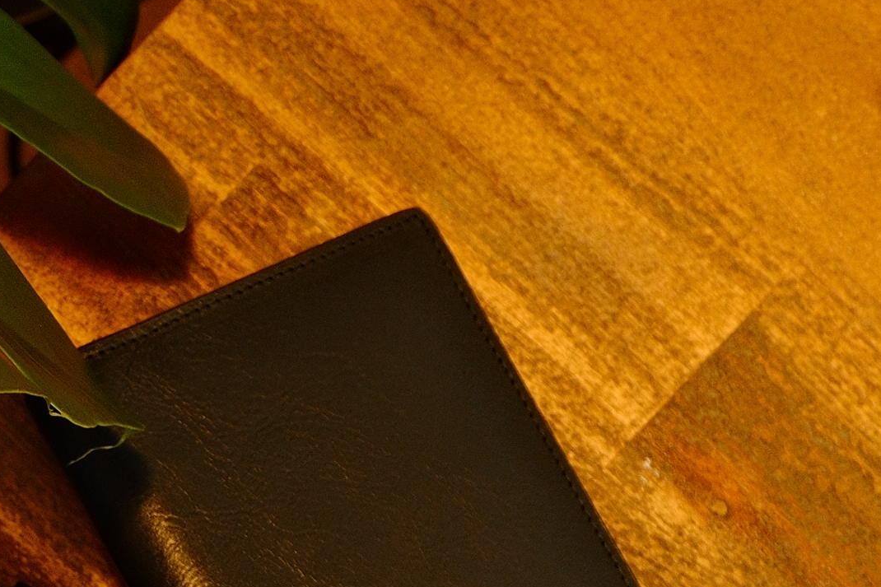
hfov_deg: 16.5
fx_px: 2985
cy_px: 995
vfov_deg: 10.7
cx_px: 30
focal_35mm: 122
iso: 1000
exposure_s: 1/25
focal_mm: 22.8
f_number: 5.6
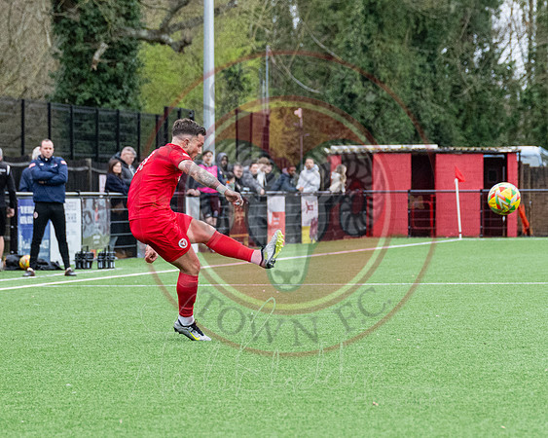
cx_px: 411
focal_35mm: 265
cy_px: 224
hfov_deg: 7.3
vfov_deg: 5.8
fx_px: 4304
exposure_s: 1/1600
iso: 1250
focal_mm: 105
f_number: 4
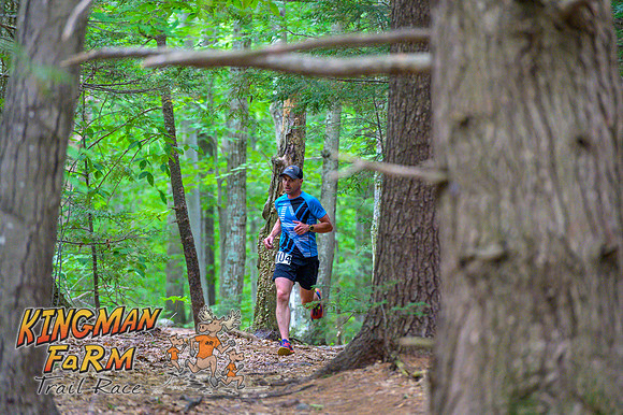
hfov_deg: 10.3
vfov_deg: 6.9
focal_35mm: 200
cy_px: 208
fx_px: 3459
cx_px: 312
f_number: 4
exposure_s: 1/200
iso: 8000
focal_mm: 200
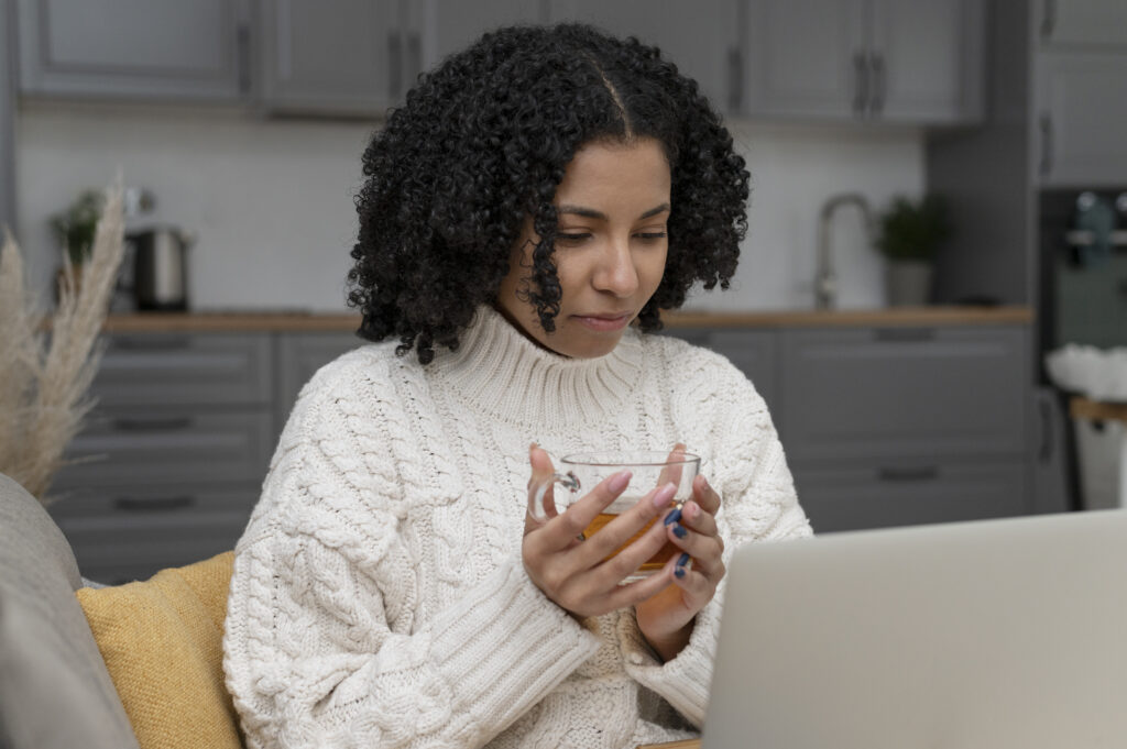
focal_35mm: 50
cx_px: 564
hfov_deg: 39.6
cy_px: 374
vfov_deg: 26.9
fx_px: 1564
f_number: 3.2
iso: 640
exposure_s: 1/200
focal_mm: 50
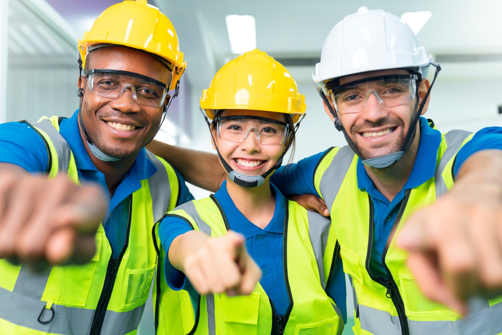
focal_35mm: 41
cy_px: 168
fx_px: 572
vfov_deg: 32.6
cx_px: 251
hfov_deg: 47.4
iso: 800
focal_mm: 41
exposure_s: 1/200
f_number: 2.8
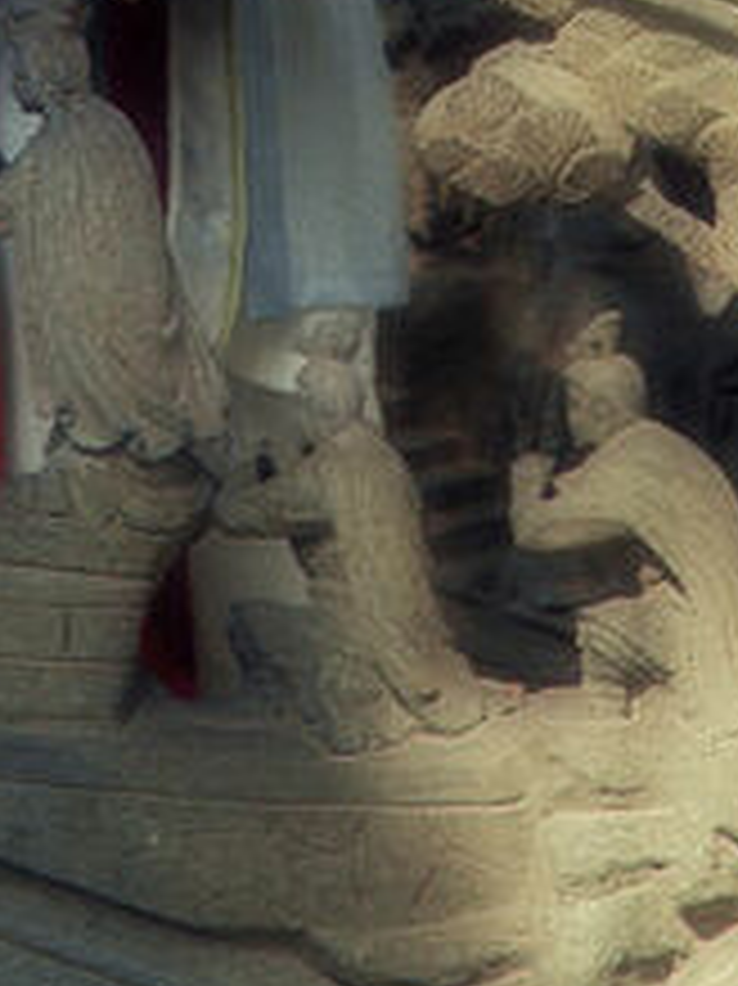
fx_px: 18324
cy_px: -1276
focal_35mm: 644
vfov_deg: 3.1
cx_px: 468
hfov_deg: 2.3
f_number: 6.3
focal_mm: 93
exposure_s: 1/125
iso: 200
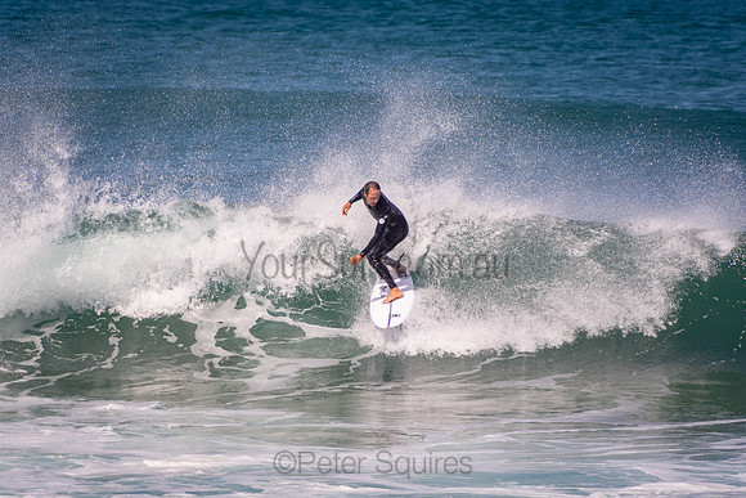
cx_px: 373
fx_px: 12436
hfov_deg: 3.4
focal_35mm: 600
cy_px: 249
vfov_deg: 2.3
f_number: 5.6
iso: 180
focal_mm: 400
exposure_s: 1/1250
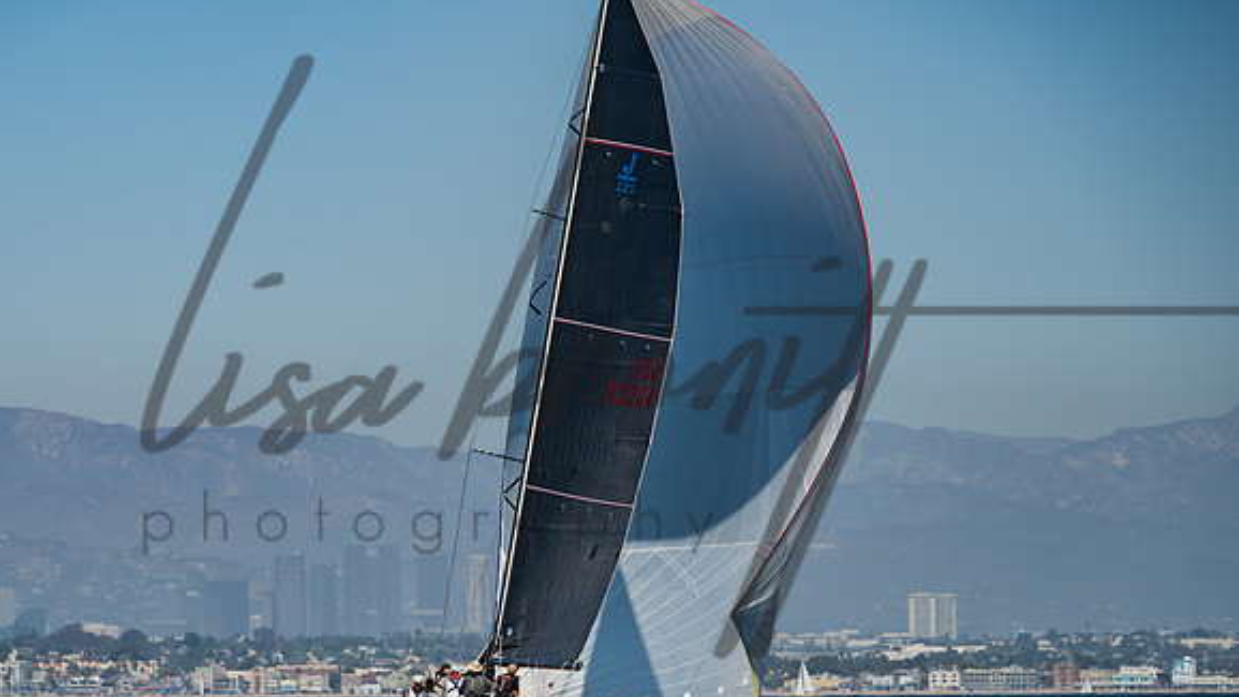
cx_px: 503
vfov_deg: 4.7
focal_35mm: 256
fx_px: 8410
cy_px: 553
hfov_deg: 8.4
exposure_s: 1/500
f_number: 6.3
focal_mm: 165
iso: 160
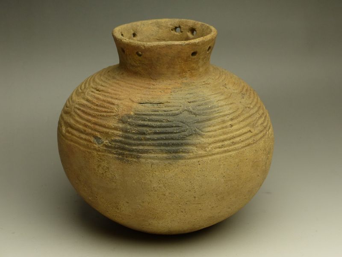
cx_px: 171
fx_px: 820
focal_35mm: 83
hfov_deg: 23.6
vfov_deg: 17.8
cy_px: 128
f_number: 4
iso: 200
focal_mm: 15
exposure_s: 1/125
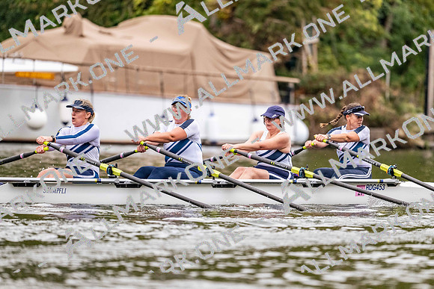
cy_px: 144
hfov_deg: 5.2
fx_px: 4823
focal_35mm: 400
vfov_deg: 3.4
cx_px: 217
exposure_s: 1/2500
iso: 3200
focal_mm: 400
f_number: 4.5
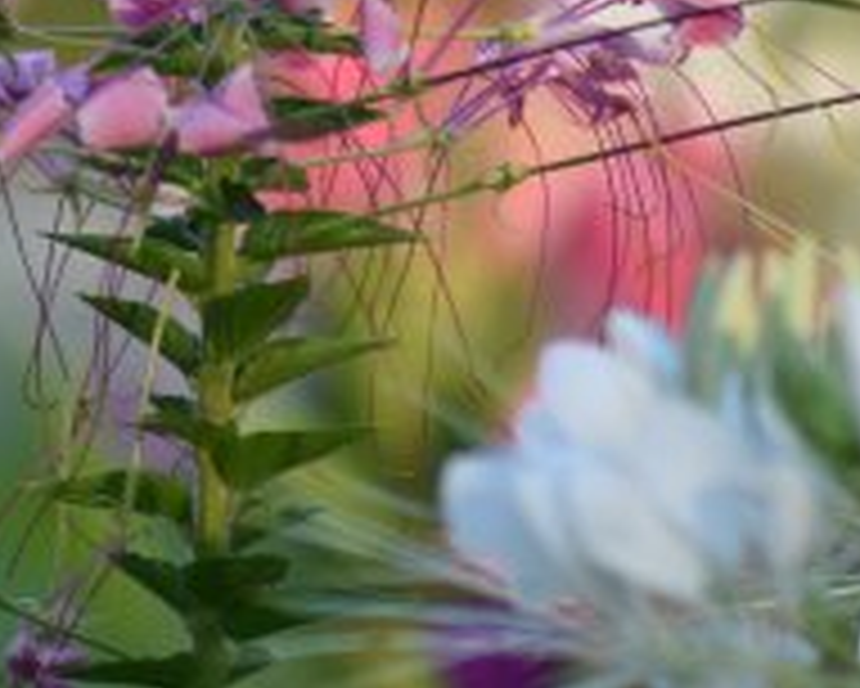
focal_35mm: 836
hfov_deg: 2.3
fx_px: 21277
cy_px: -220
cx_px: 243
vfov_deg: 1.9
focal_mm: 185
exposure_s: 1/125
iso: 400
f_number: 8
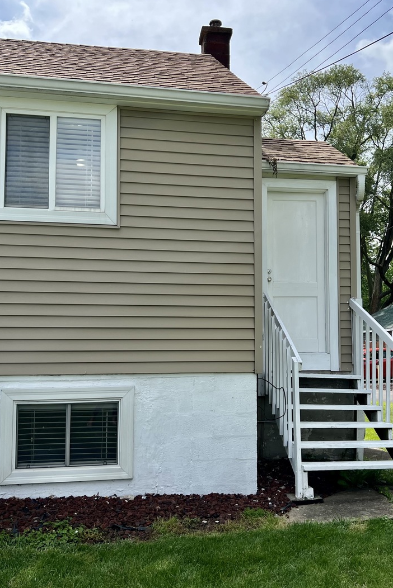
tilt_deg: +5.1
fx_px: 605
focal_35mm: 37
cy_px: 294
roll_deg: +0.2
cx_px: 226
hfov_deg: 35.9
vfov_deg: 51.9
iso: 50
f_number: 1.5
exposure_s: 1/2165
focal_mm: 5.7
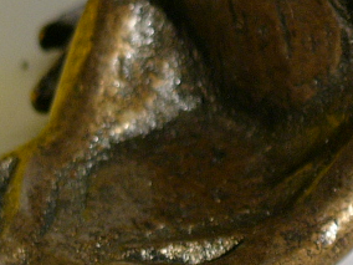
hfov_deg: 4.9
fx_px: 4130
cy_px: -123
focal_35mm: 405
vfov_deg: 3.7
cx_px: 252
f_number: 3.6
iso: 100
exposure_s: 1/125
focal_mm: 22.5
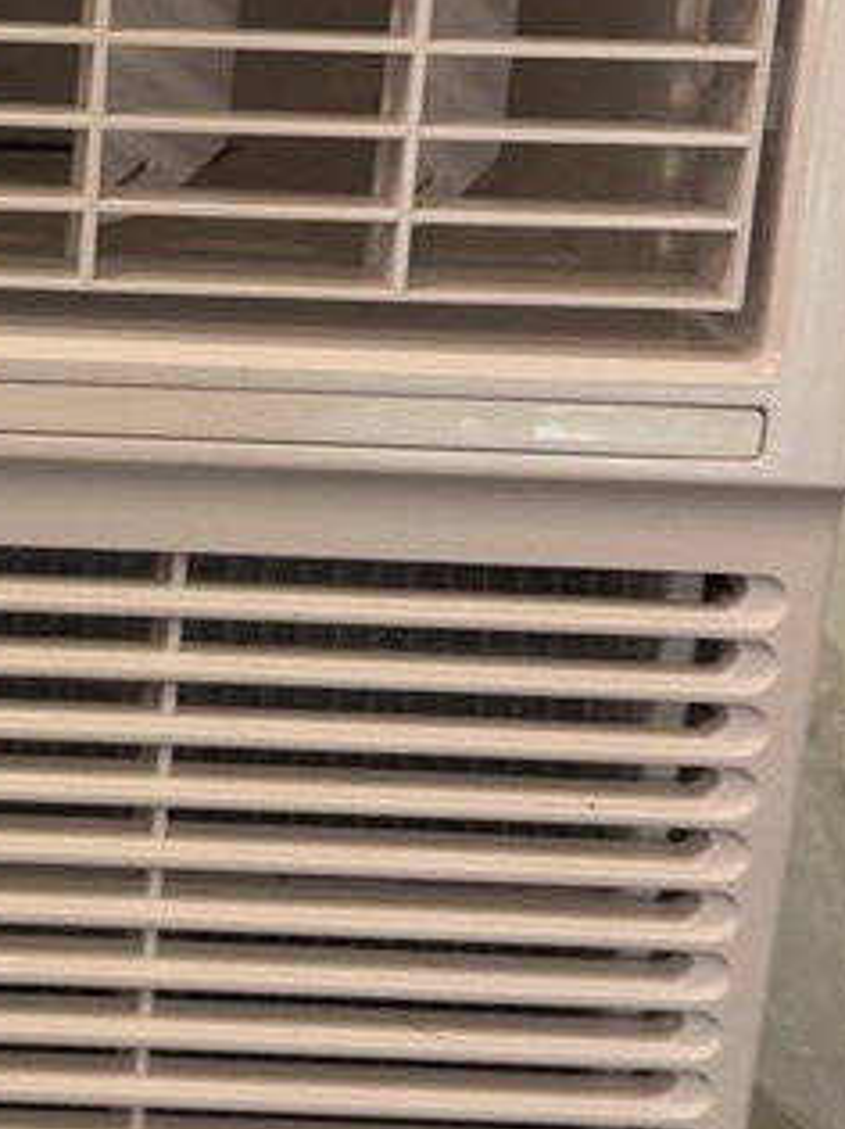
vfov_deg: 25.0
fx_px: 2540
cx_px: -165
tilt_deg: -19.7
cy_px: 419
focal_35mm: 78
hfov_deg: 18.0
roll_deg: -0.9
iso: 100
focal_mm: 6.76
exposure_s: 1/127
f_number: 1.78
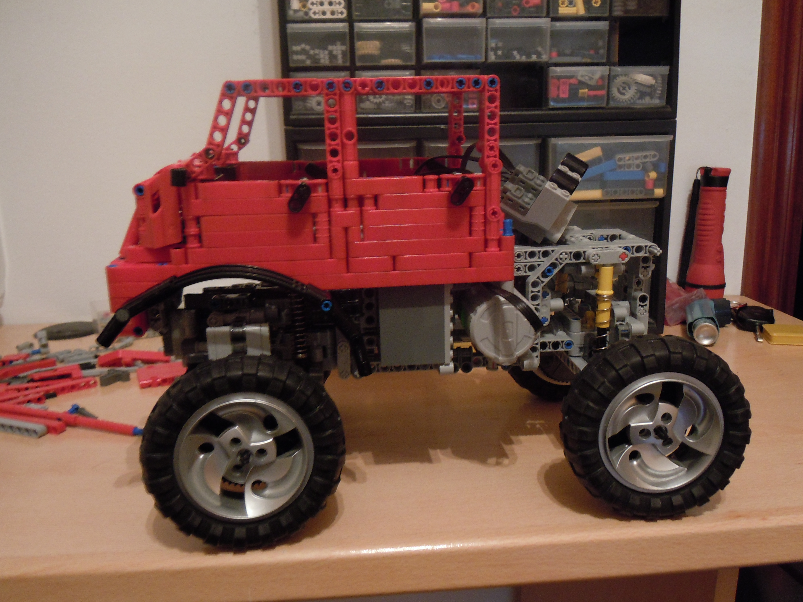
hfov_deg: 60.0
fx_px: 696
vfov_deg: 46.8
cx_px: 402
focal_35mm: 30
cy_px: 301
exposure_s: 1/5
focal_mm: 5.4
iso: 400
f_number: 3.5
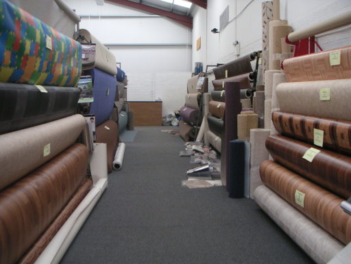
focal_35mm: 38
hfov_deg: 49.0
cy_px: 132
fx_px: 385
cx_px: 176
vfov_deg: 37.7
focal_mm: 6
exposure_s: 1/45
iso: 125
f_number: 2.8
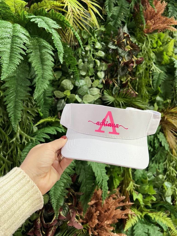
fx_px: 177
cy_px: 118
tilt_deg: -0.4
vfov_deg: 67.3
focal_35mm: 26
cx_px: 88
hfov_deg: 53.1
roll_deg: +0.6
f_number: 1.5
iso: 160
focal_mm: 5.7
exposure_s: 1/60
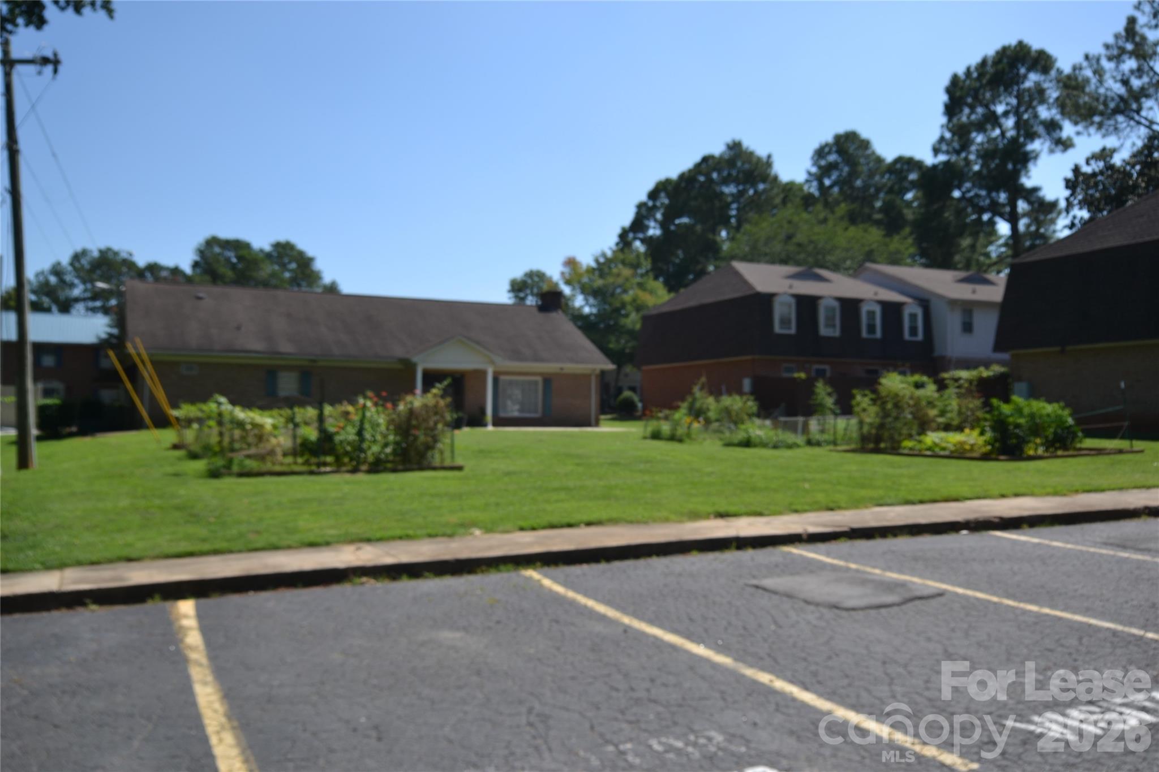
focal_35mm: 30
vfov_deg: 43.6
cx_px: 580
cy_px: 386
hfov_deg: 61.9
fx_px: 966
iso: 100
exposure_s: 1/200
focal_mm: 20
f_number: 7.1
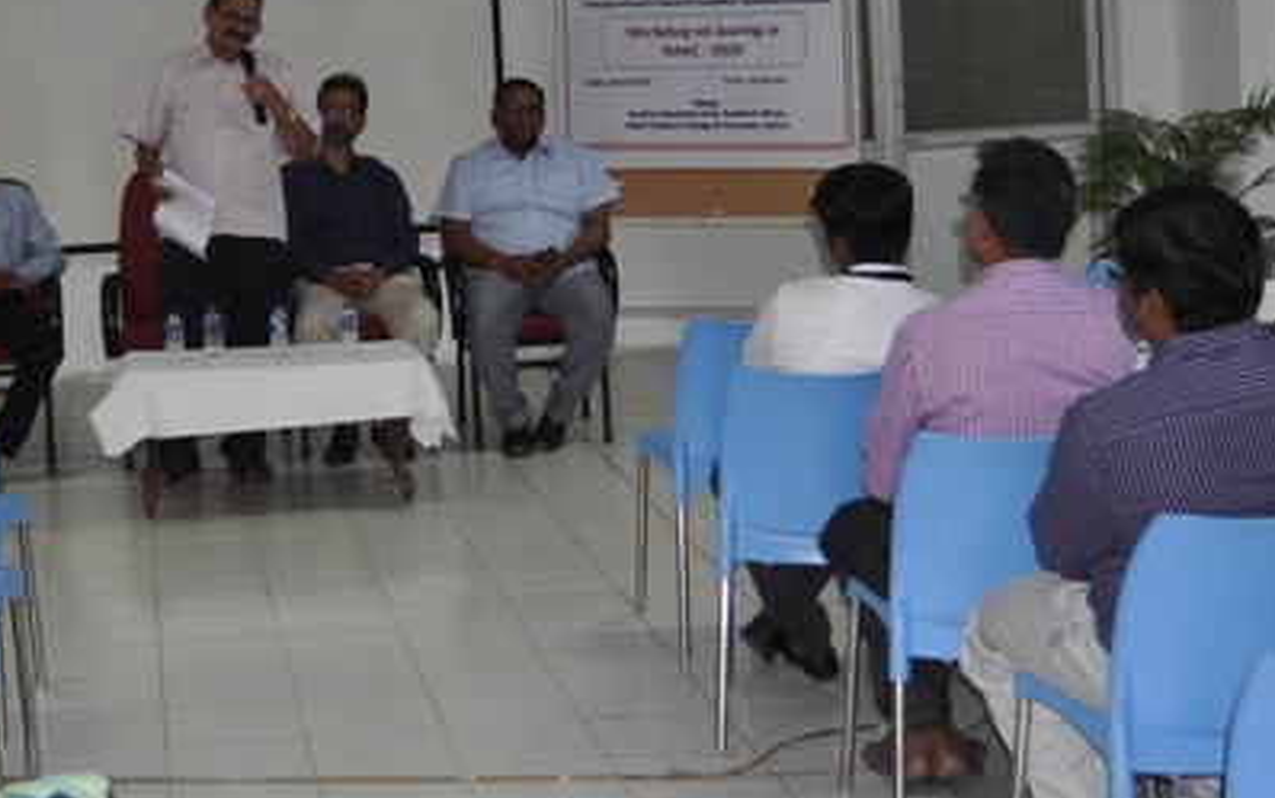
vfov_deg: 17.5
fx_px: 2572
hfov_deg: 27.3
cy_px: 147
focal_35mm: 74
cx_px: 240
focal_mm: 18
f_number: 3.5
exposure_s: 1/60
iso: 400
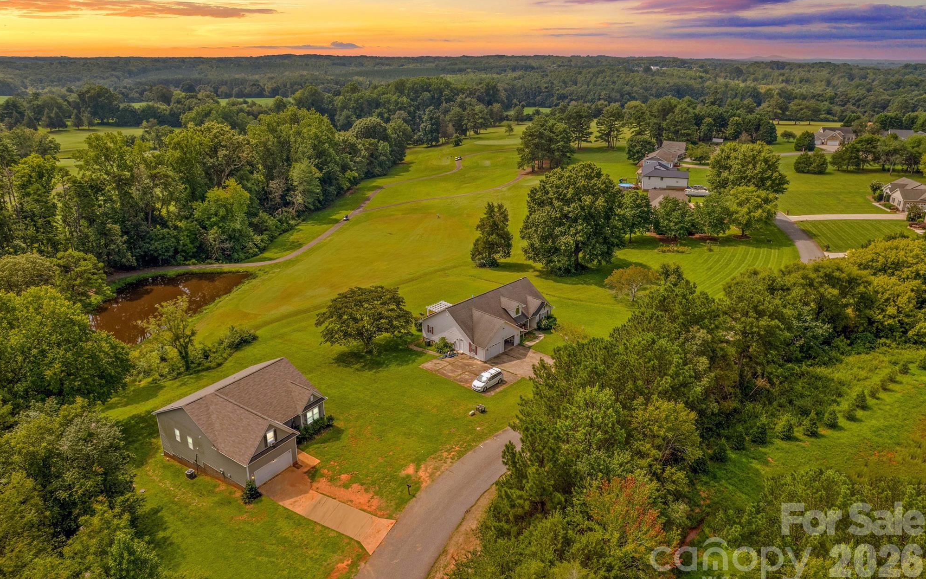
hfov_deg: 77.1
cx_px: 454
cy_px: 277
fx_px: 581
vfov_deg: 53.0
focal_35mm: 23
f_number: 2.8
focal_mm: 8.38
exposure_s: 1/1000
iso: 100
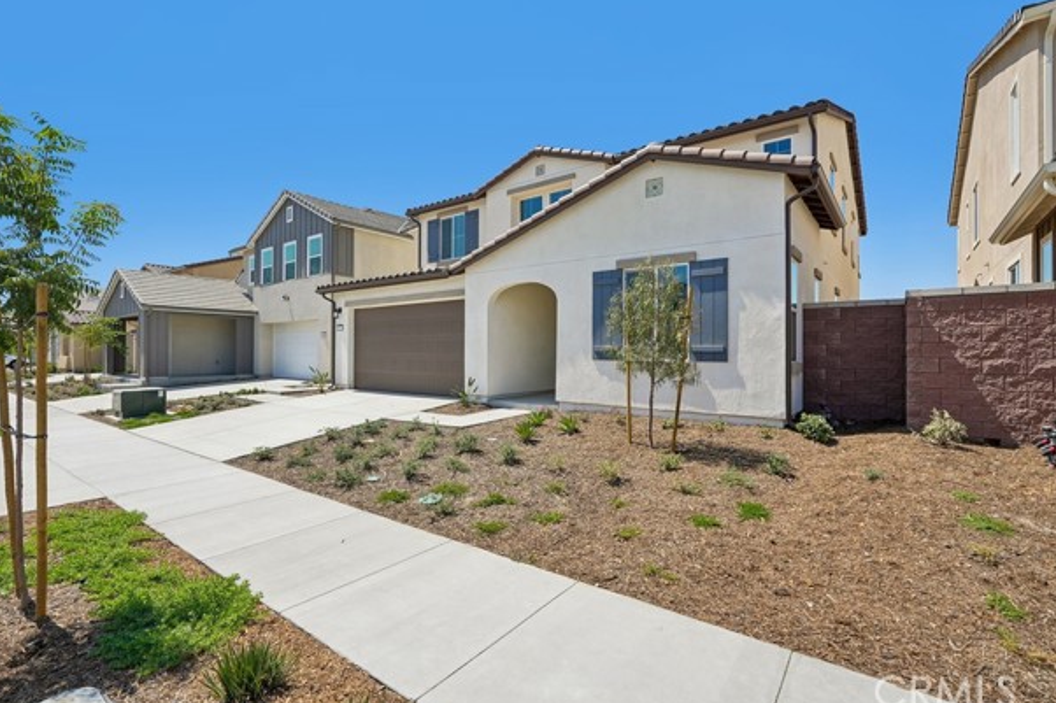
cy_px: 344
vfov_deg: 70.4
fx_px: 499
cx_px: 509
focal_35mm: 17
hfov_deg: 93.3
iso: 100
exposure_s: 1/350
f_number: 8
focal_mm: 16
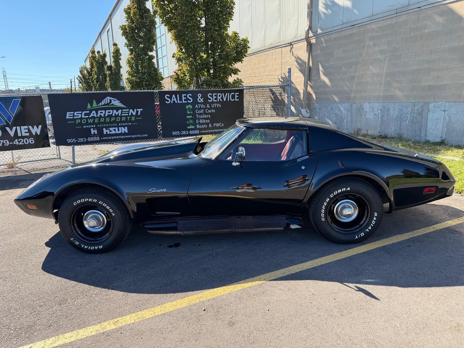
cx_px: 232
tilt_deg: -12.1
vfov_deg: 56.8
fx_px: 322
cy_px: 174
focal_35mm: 24
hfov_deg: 71.6
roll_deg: +1.8
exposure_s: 1/1314
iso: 80
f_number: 1.78
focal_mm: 6.76
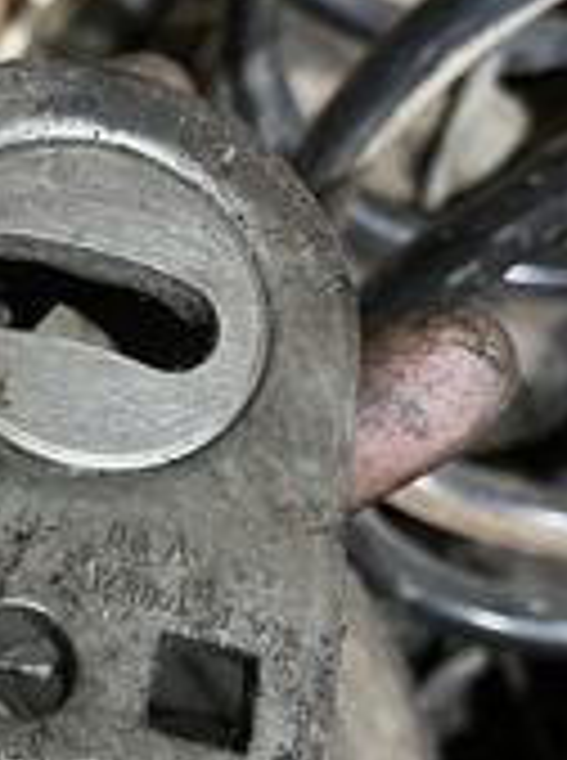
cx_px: -202
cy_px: 477
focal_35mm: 74
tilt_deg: -75.2
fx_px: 1622
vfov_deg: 26.3
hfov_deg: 18.3
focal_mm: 5.1
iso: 500
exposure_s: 1/25
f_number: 1.6
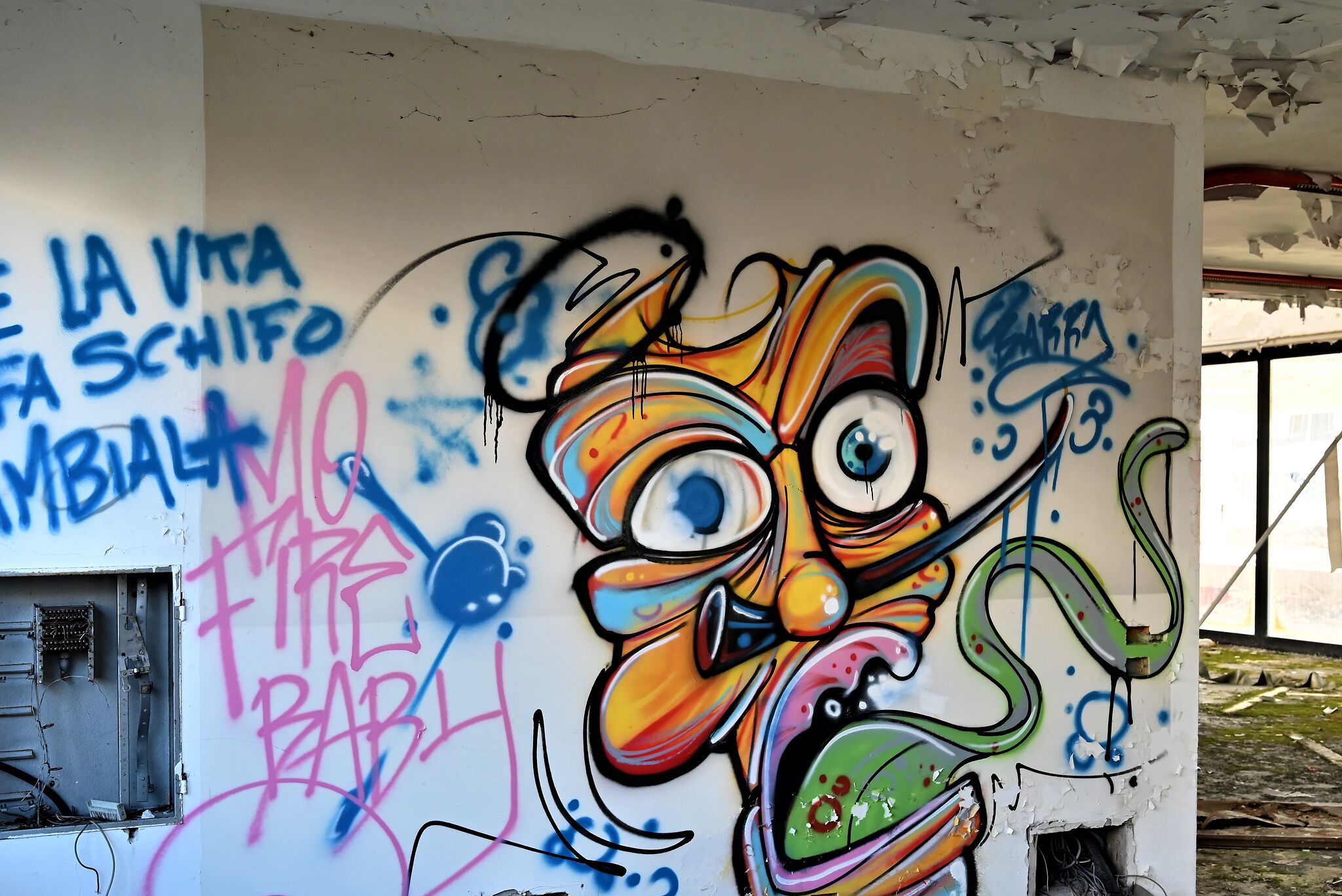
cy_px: 520
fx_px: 1529
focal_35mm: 41
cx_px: 629
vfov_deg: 32.6
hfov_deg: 47.4
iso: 1000
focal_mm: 35
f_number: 5.6
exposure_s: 1/125
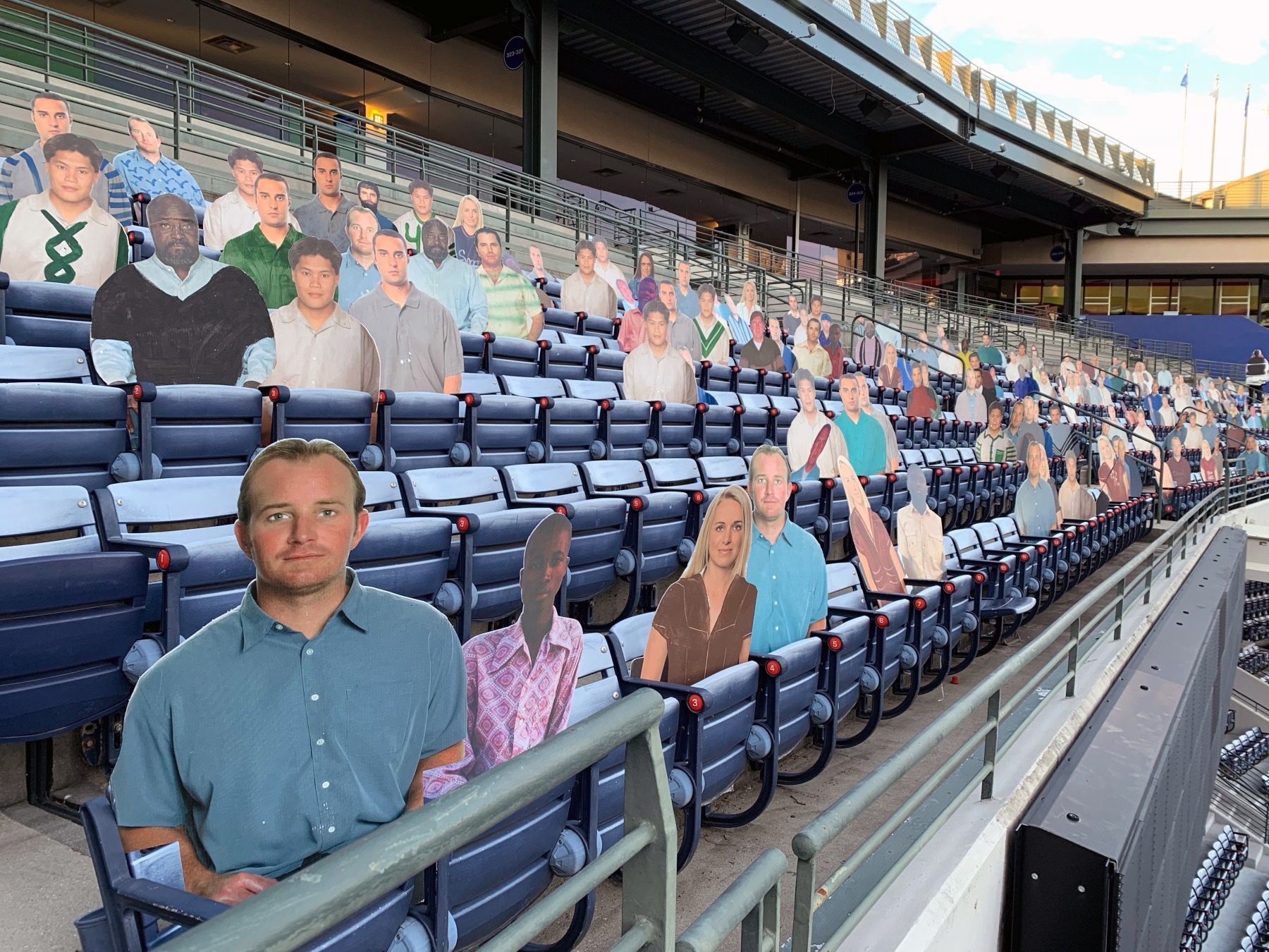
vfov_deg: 53.1
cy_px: 476
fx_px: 953
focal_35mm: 26
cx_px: 634
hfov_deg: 67.3
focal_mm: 4.25
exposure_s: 1/122
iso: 64
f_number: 1.8
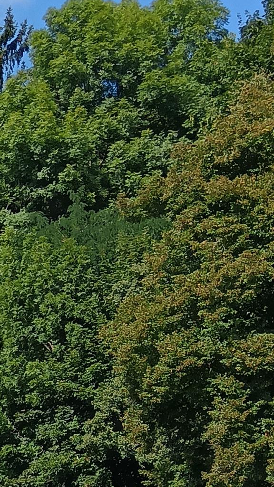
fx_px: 1745
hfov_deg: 8.1
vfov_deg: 15.0
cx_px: -434
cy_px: 688
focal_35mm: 135
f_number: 1.9
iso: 100
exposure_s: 1/827
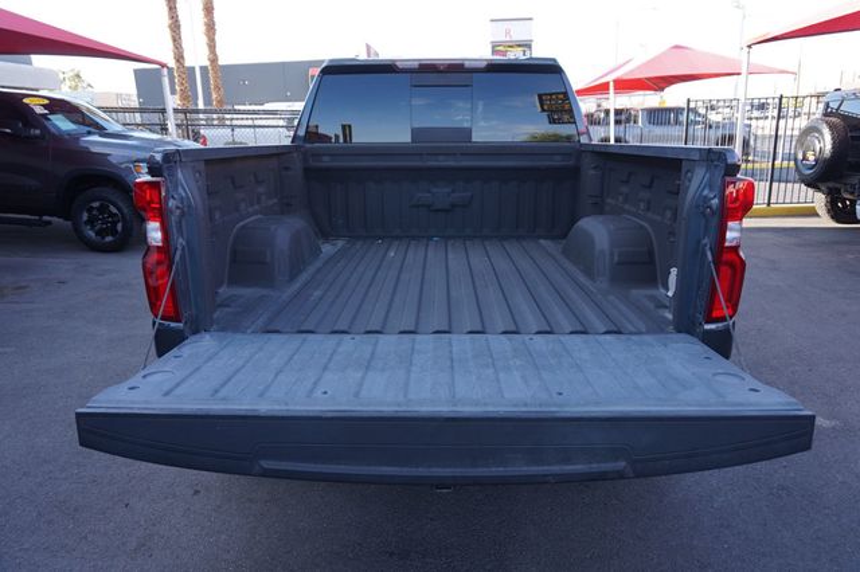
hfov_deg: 73.8
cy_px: 286
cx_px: 430
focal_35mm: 24
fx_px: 573
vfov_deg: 53.1
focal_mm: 16
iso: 100
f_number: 4.5
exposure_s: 1/80
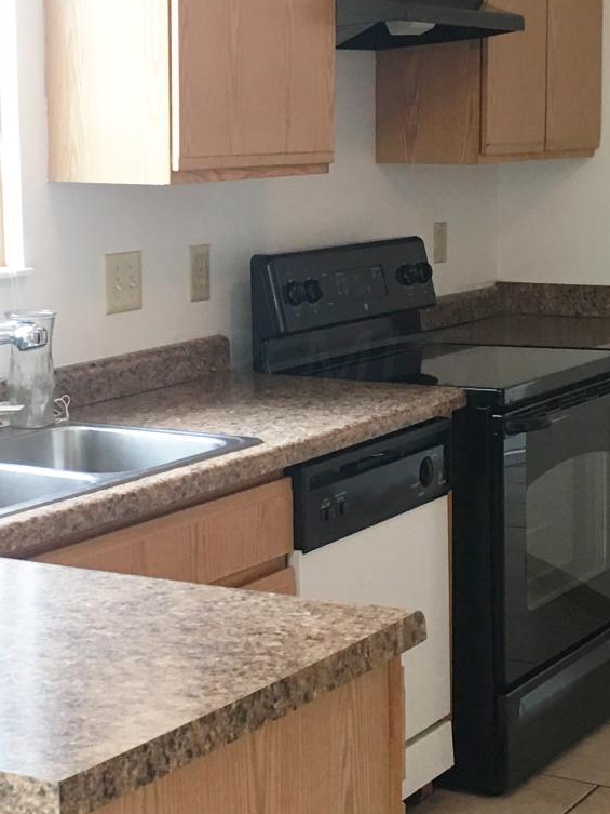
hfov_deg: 19.1
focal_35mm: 77
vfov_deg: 25.3
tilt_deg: -4.3
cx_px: 310
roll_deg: +0.8
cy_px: 363
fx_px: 1809
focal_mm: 4.15
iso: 40
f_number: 2.2
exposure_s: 1/15
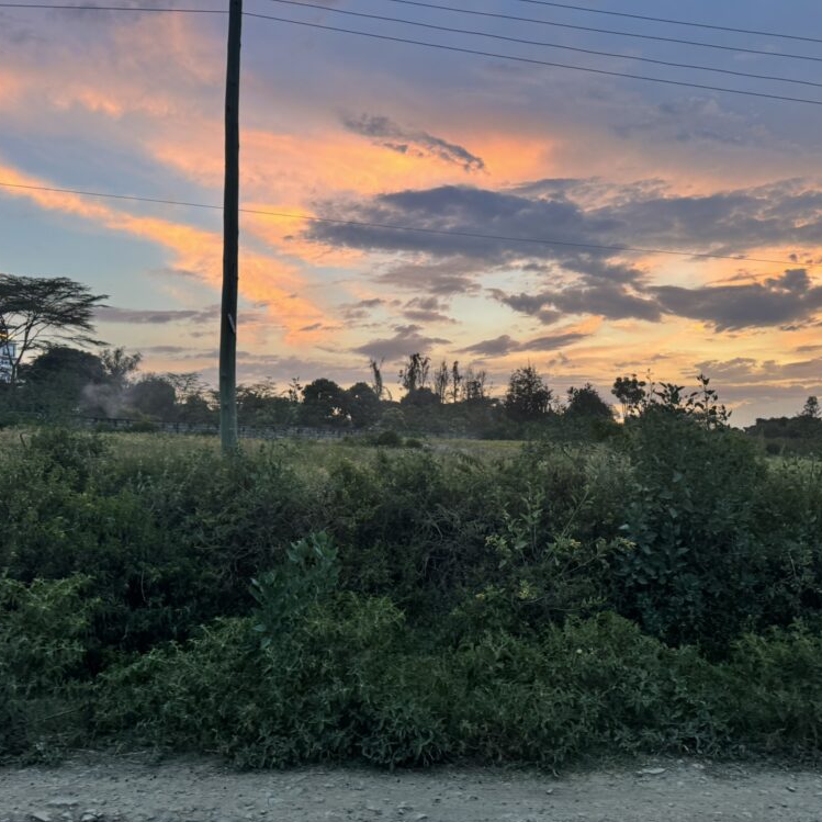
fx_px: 779
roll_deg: -0.5
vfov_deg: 55.6
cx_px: 449
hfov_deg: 55.5
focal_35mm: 29
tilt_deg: +2.9
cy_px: 404
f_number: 1.78
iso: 200
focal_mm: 6.76
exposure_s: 1/121
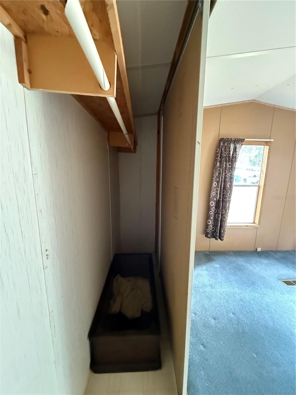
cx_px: 148
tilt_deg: -10.4
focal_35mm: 14
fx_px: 160
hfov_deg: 85.7
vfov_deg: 102.1
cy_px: 198
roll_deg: +0.0
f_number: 2.2
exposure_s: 1/40
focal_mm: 2.22
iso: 1600
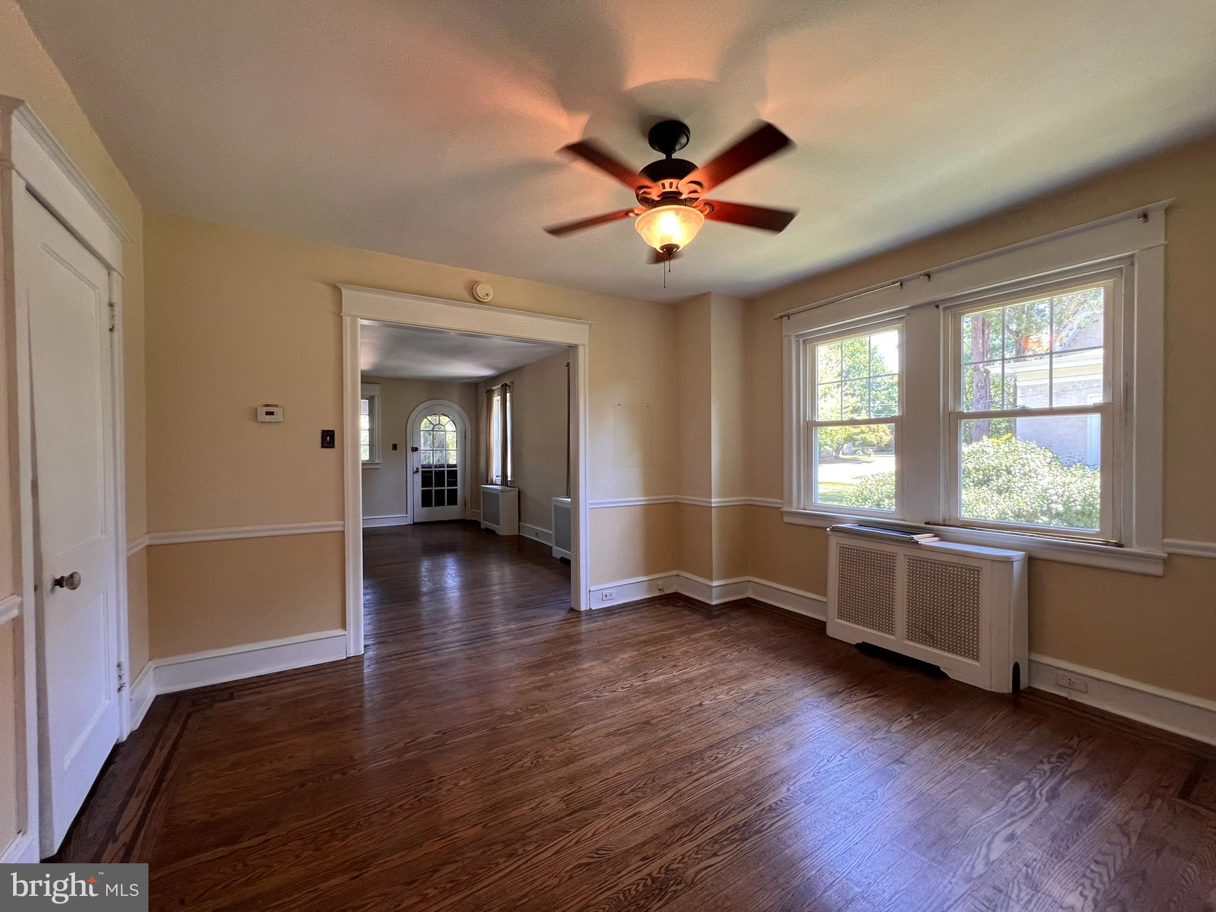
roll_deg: +0.3
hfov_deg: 106.2
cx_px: 608
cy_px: 456
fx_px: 457
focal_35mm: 13
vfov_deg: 89.9
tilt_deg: -0.2
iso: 160
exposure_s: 1/60
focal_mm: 1.57
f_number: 1.8
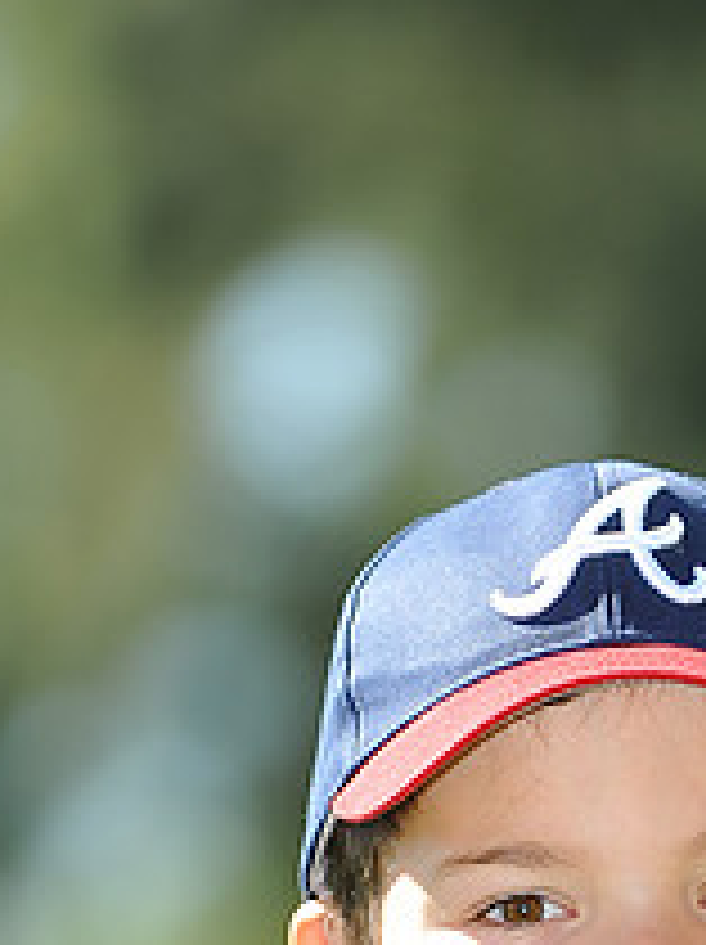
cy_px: 1256
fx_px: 14496
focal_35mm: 532
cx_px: 589
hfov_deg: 2.8
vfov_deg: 3.7
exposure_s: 1/500
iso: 200
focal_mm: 200
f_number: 4.5
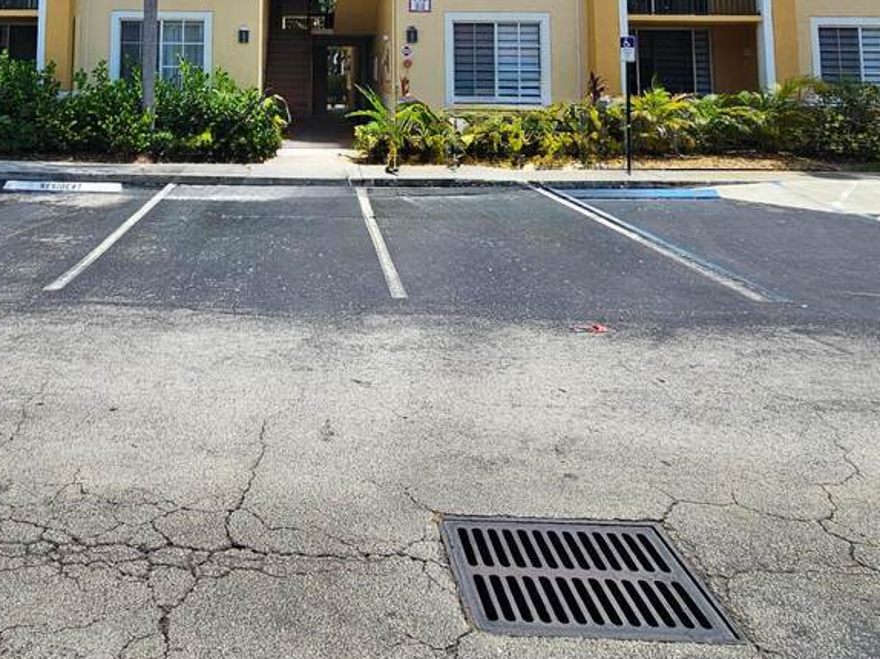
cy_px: -8
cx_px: 277
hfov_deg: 59.9
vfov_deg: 41.5
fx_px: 737
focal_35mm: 29
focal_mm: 2.2
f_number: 2.2
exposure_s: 1/1488
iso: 50
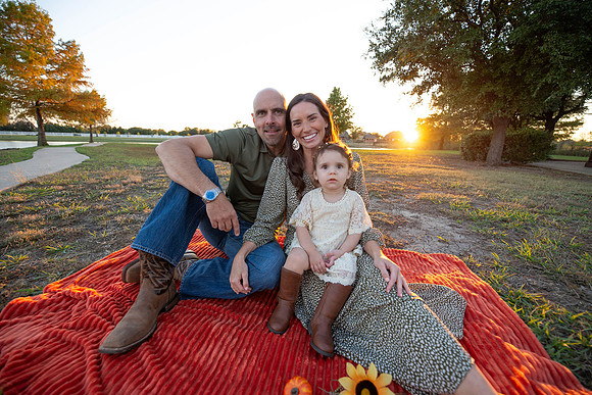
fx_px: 230
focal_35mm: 14
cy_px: 198
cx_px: 296
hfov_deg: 104.2
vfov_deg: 81.2
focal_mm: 14
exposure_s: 1/500
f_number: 3.2
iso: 500
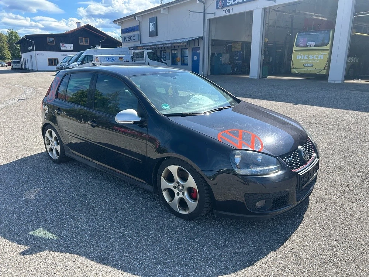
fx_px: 277
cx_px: 184
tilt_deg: -13.5
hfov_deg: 67.3
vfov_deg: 53.1
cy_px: 138
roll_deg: +0.4
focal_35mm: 26
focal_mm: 5.7
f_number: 1.5
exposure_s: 1/1808
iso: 50
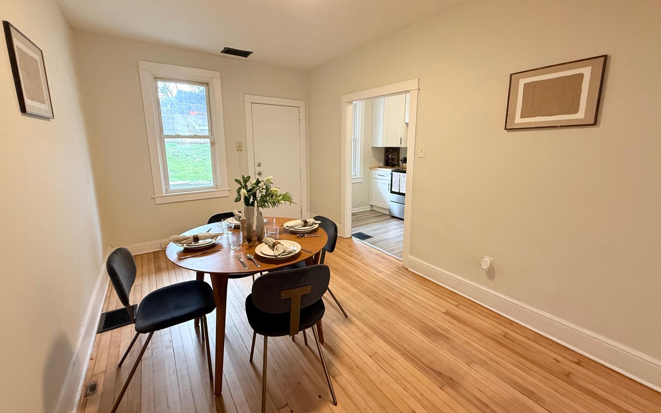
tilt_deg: -11.2
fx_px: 270
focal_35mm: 15
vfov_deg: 74.7
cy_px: 192
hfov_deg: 101.5
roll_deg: -0.4
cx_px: 331
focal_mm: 2.22
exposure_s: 1/60
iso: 250
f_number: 2.2
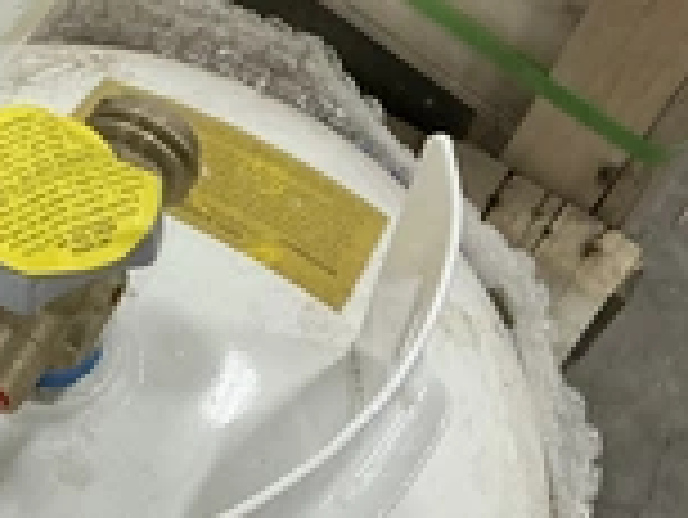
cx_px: 49
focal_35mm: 73
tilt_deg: -63.0
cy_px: 270
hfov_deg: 25.7
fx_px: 1452
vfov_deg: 20.2
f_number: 1.8
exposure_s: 1/60
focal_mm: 3
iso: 160
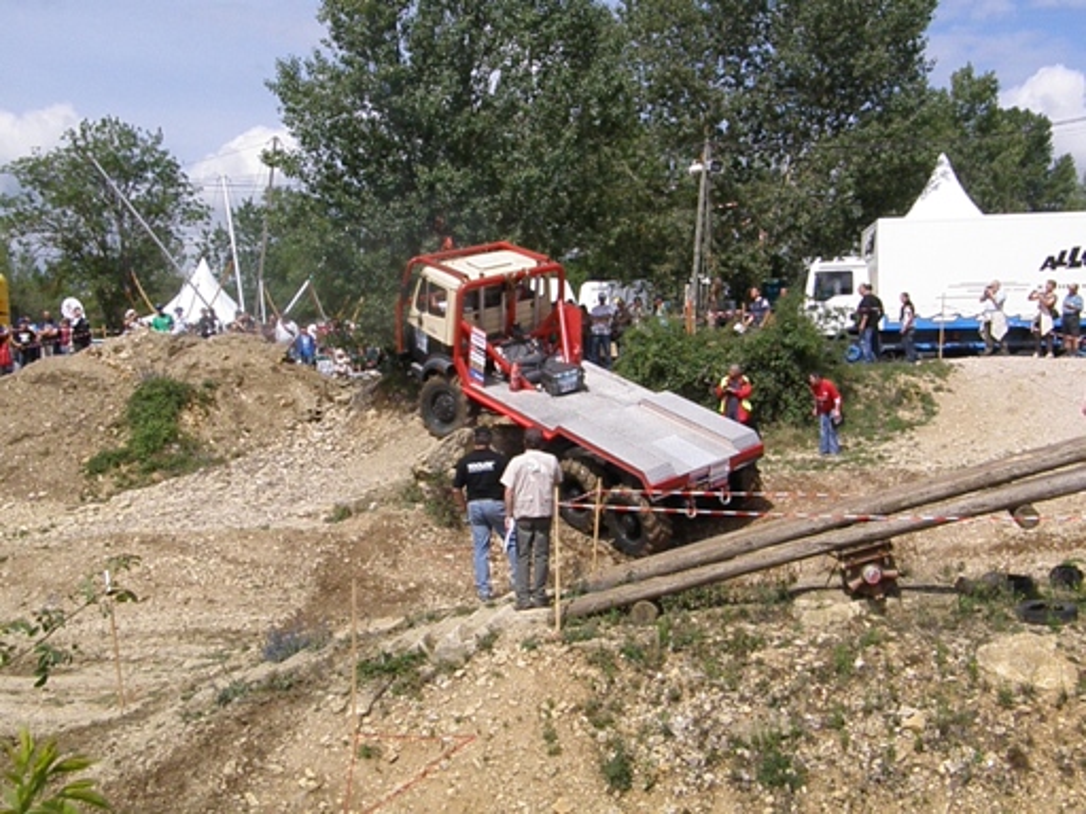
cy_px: 407
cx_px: 543
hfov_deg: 38.2
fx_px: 1569
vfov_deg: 29.1
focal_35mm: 50
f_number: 8
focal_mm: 8.87
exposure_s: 1/2000
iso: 640
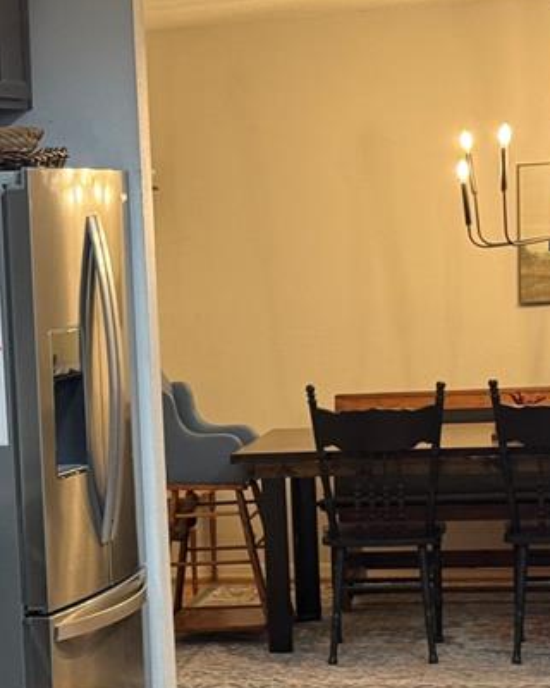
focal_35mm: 120
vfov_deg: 16.0
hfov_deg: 12.7
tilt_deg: -5.8
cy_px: 478
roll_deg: +2.9
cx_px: -2
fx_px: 2442
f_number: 1.78
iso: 125
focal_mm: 6.76
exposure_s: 1/60
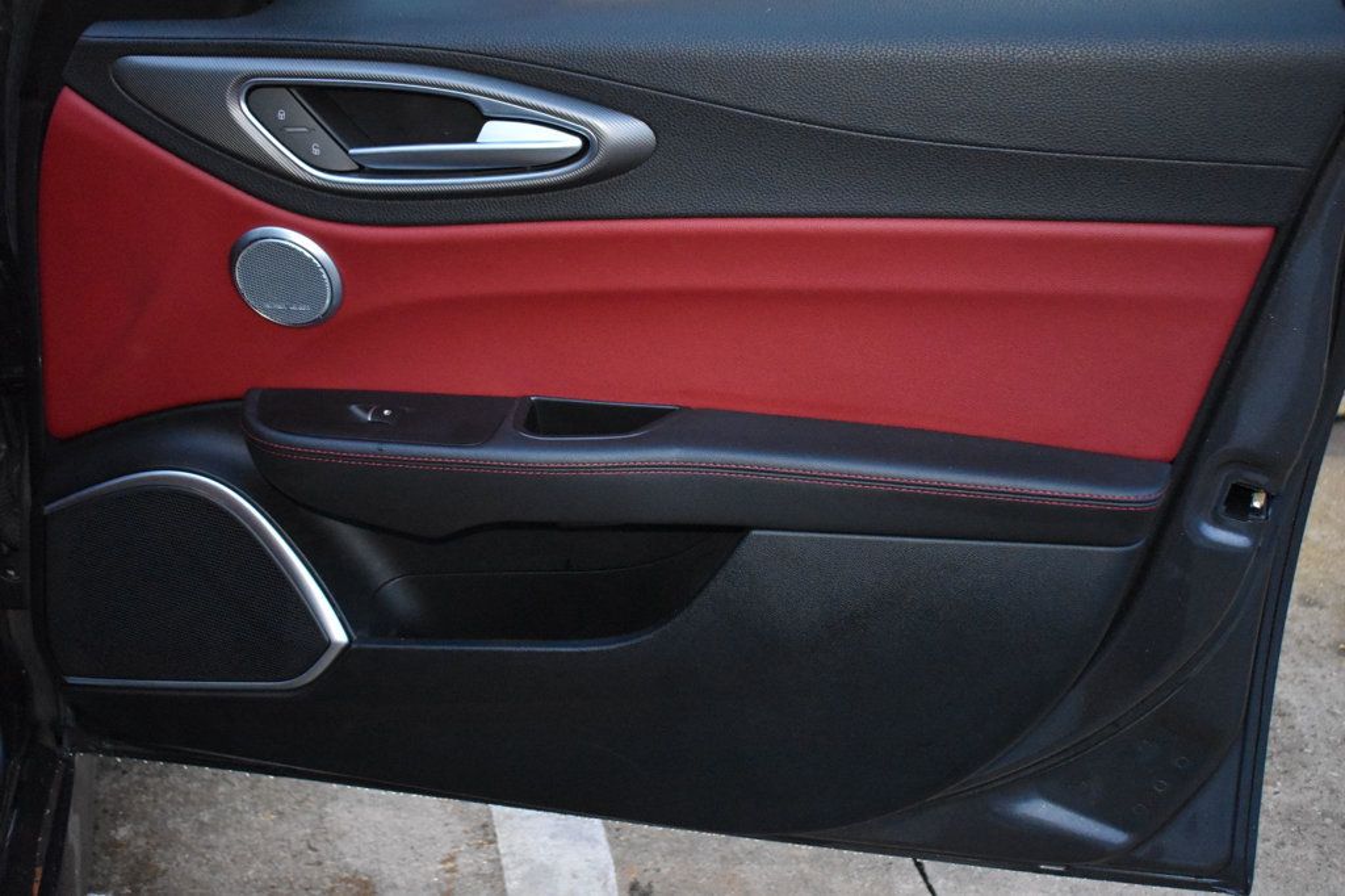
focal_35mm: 44
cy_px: 448
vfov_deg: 30.8
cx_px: 672
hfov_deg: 45.0
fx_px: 1625
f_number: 4.2
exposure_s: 1/60
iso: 5600
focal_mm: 29
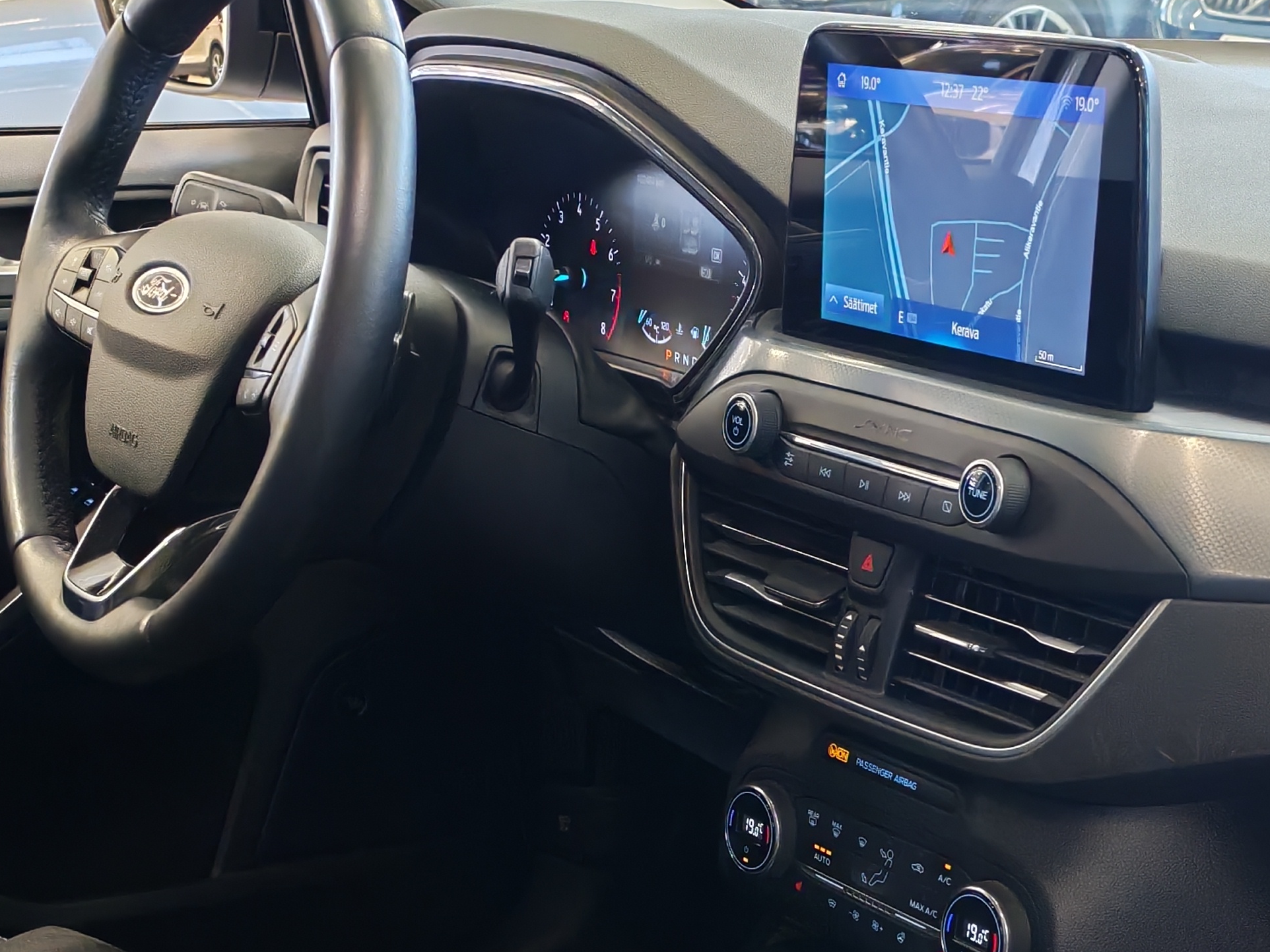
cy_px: 993
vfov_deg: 21.3
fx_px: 2421
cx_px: 870
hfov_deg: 29.1
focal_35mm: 66
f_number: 1.9
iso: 1250
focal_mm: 6.12
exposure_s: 1/100
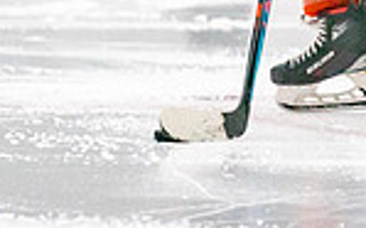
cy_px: -58
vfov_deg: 1.0
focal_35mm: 1253
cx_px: 276
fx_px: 12494
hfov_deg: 1.7
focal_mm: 200
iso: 3200
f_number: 2.8
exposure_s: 1/1250
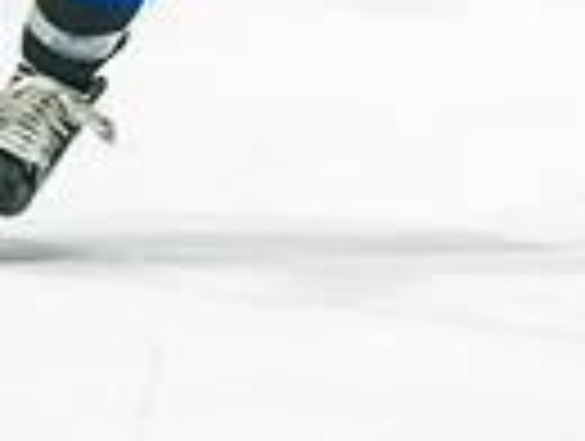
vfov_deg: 1.9
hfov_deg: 2.5
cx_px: 583
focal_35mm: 801
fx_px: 13562
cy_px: -548
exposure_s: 1/640
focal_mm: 160
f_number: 2.8
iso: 640
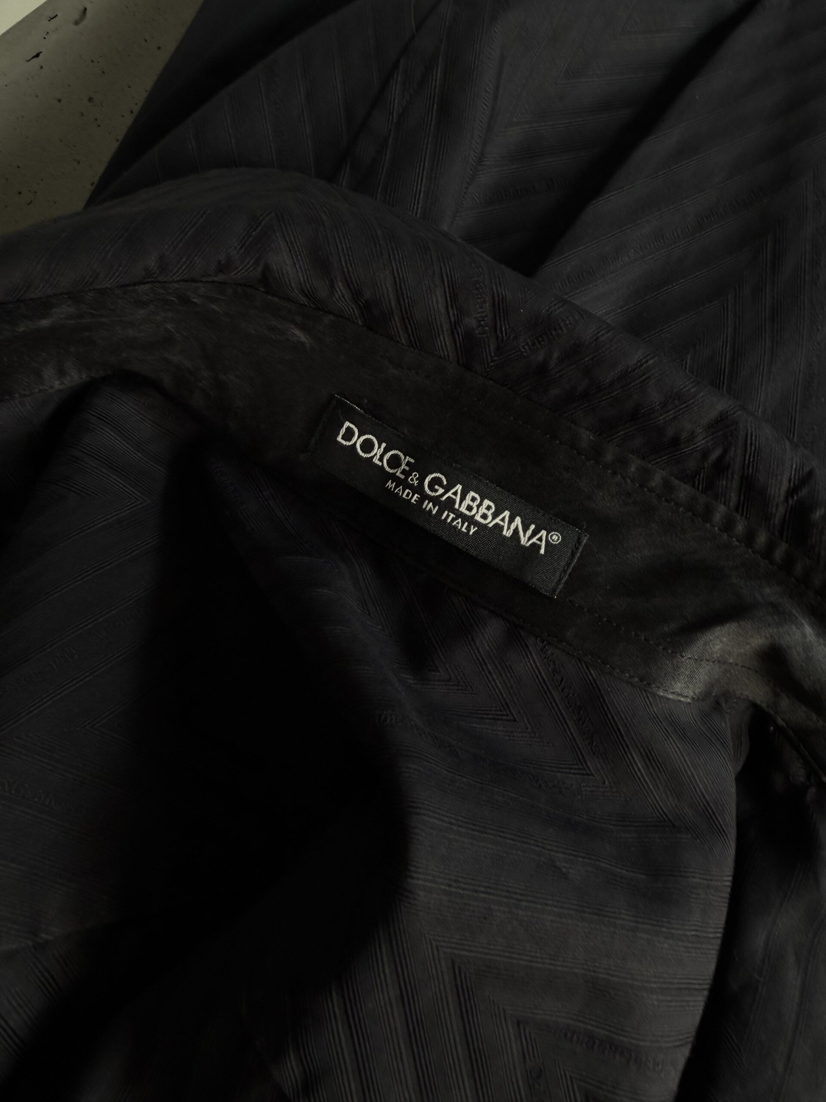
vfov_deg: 71.6
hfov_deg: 56.8
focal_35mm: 24
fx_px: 764
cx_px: 413
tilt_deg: -83.9
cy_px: 551
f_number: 2.2
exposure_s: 1/100
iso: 160
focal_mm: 2.22
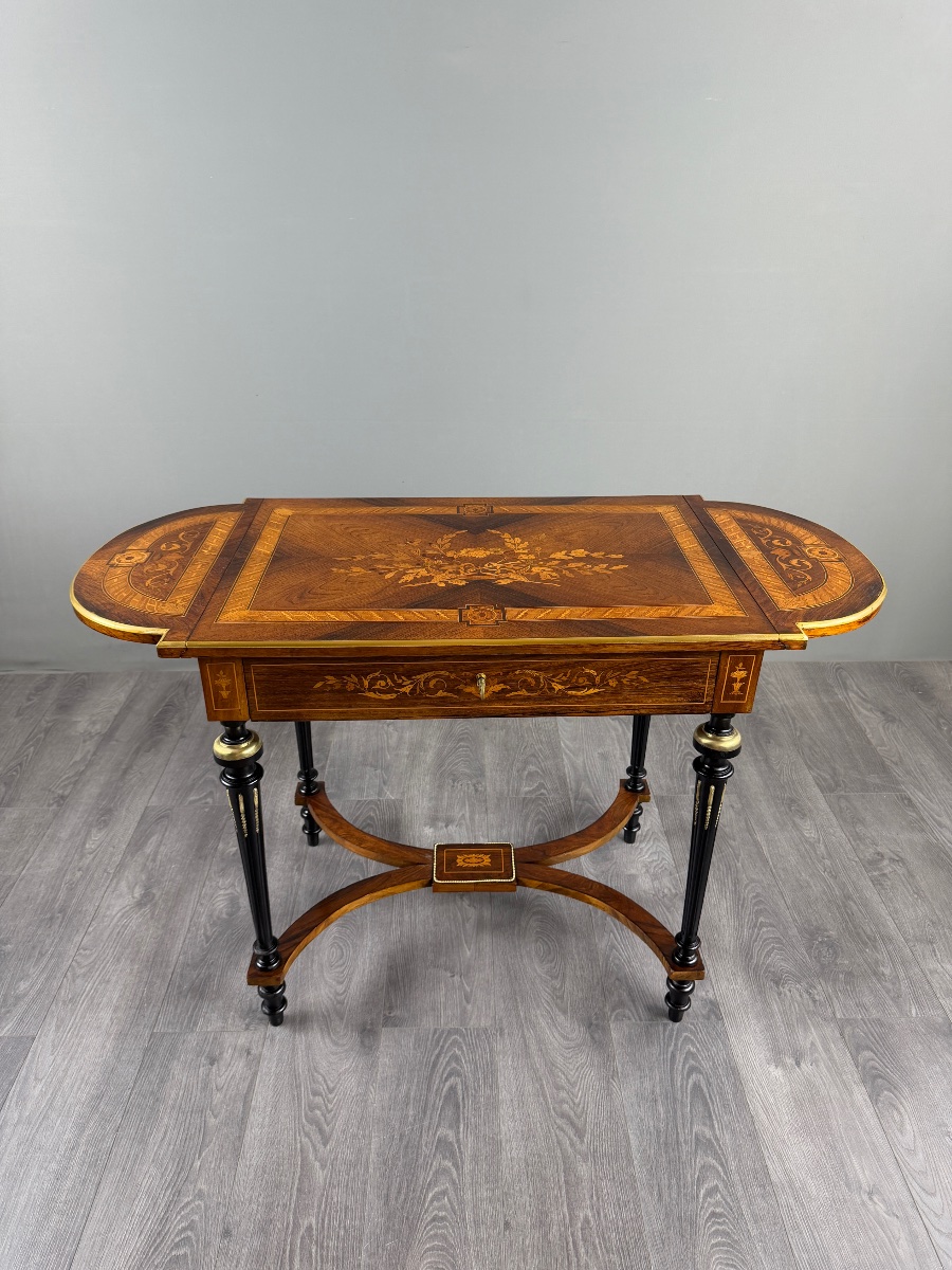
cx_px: 476
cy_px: 635
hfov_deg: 56.8
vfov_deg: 71.6
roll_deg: -0.2
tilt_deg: -28.0
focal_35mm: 24
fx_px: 880
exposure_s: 1/100
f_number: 1.78
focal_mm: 6.76
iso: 160
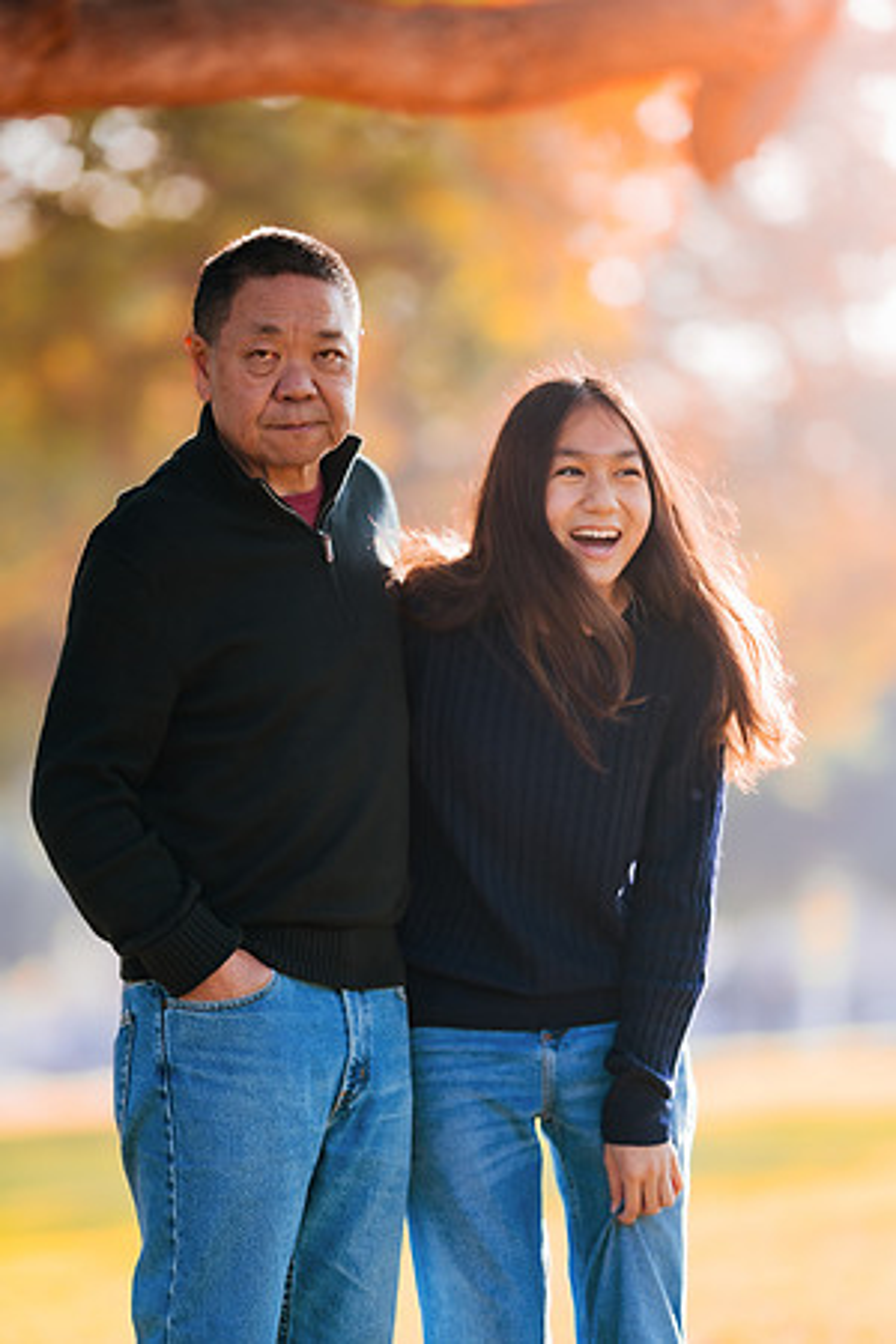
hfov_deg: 10.2
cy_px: 672
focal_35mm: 135
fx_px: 5040
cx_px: 448
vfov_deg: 15.2
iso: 80
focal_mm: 135
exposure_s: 1/320
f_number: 1.8
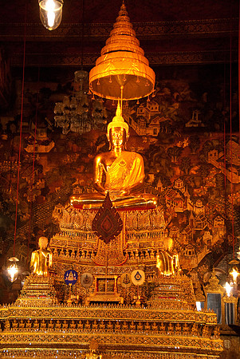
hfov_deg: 18.2
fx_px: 748
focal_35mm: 75
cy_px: 180
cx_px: 120
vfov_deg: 27.0
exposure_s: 1/60
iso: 800
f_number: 4.8
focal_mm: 50
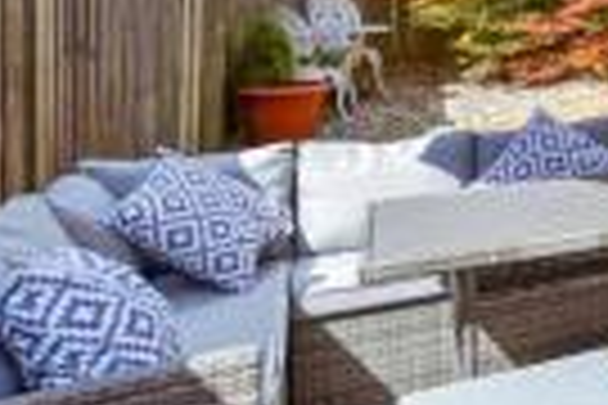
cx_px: 1022
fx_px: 1486
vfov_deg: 15.1
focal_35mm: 88
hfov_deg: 18.9
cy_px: -47
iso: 320
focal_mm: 17
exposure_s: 1/800
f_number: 8
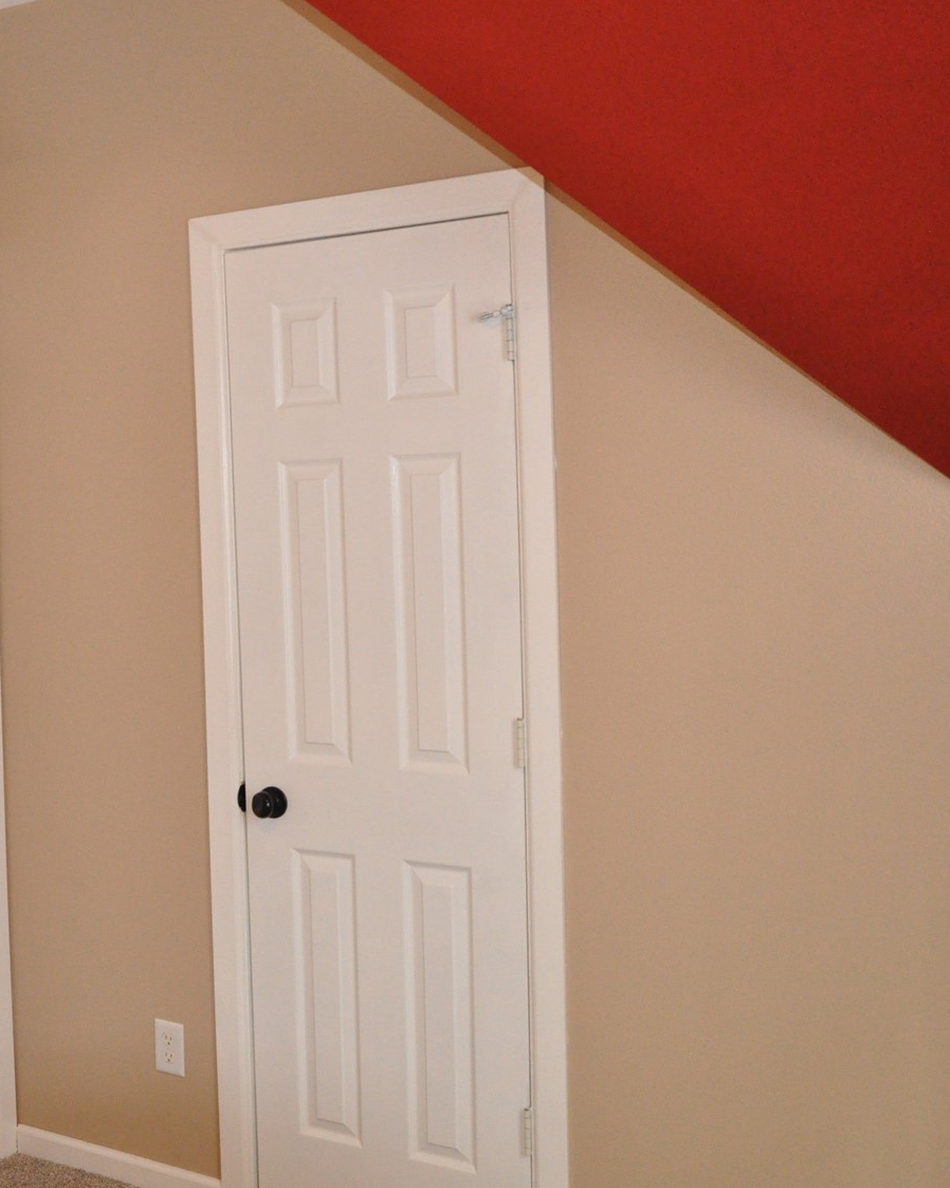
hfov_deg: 32.0
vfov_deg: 41.4
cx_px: 101
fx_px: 1572
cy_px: 593
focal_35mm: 45
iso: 3200
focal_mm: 21
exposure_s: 1/125
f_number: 5.6
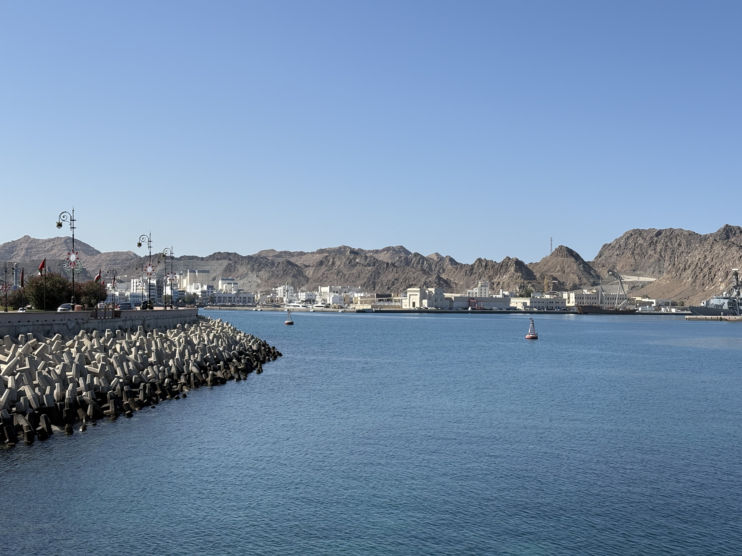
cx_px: 371
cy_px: 278
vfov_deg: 28.0
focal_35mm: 52
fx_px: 1115
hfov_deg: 36.8
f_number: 1.6
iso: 32
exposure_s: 1/4630
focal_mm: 5.96
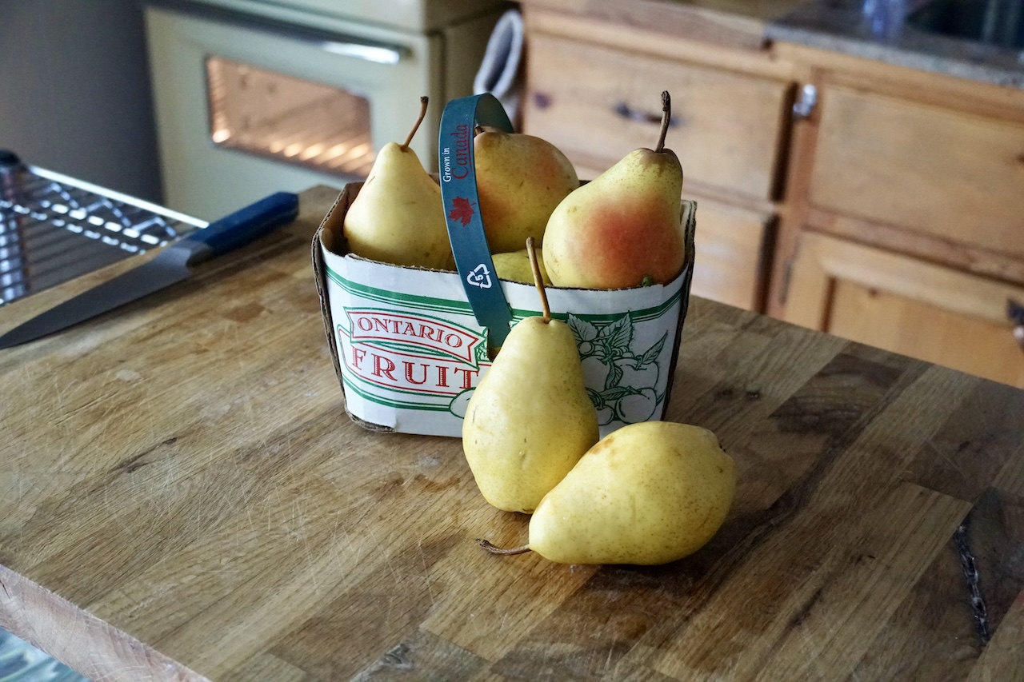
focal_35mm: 48
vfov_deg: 28.1
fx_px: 1365
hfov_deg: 41.1
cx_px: 512
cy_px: 341
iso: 6400
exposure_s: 1/160
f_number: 4.5
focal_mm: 32
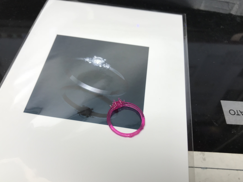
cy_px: 96
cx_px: 117
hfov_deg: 56.8
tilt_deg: -53.1
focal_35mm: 32
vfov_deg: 44.1
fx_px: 225
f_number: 1.8
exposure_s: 1/50
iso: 25
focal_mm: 3.99
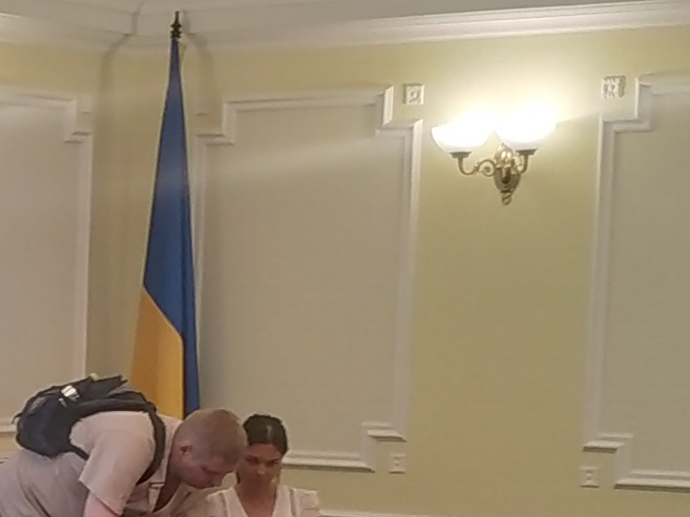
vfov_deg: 11.5
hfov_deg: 15.0
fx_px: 2512
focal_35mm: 126
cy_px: 627
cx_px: -199
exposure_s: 1/33
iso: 250
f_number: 1.9
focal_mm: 3.94
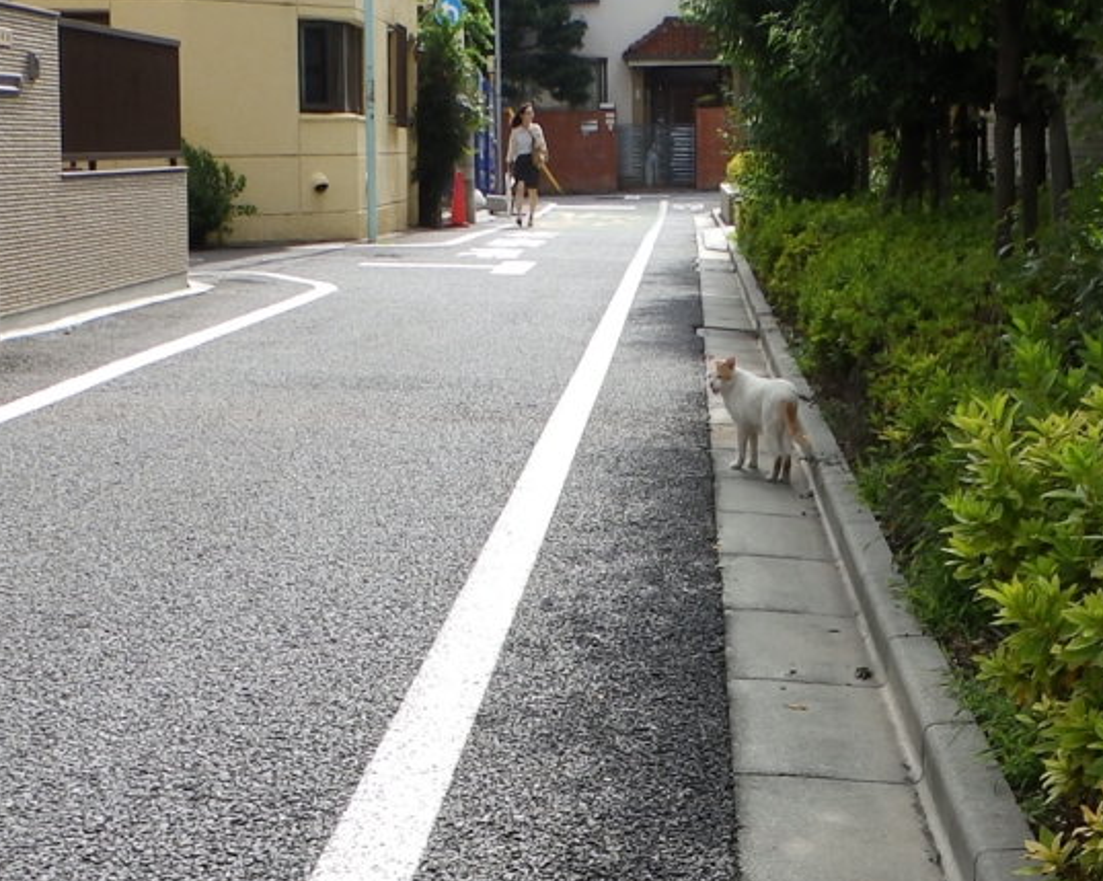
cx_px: 657
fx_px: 1044
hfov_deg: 55.3
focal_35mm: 32
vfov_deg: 45.0
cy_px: 590
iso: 80
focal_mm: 4
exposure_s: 1/250
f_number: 4.5
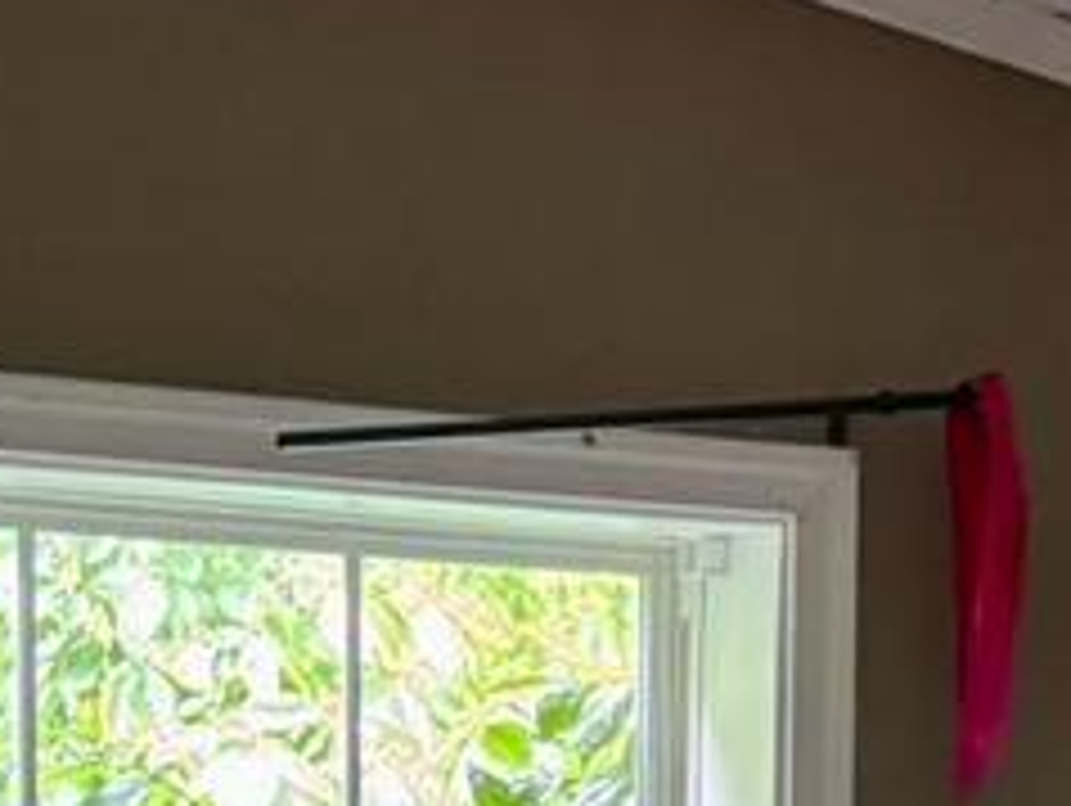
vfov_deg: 9.9
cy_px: 1297
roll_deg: -1.3
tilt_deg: -3.4
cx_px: 796
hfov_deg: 13.6
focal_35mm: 145
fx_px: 4491
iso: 800
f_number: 1.78
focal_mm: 6.76
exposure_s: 1/60
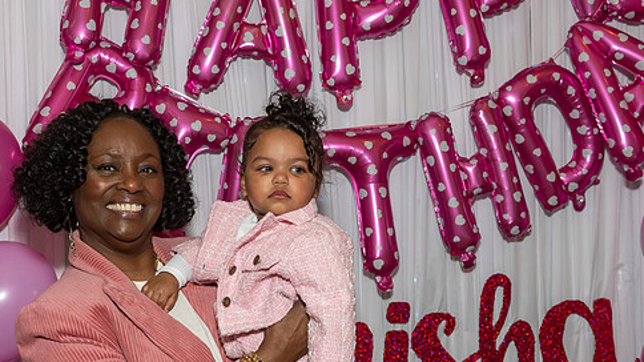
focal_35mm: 57
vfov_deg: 21.0
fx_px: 973
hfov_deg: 36.5
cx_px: 252
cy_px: 253
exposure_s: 1/250
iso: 640
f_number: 7.1
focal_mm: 26
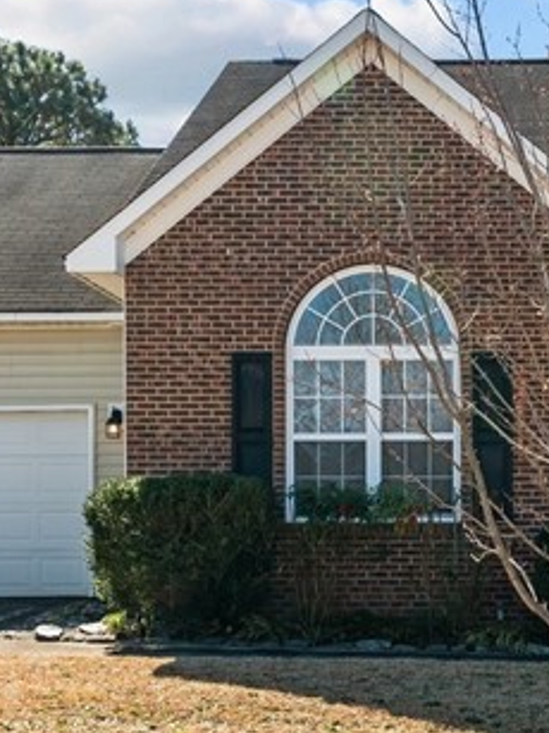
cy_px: 488
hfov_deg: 20.9
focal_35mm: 68
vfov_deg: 28.4
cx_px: 541
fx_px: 1439
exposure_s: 1/800
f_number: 7.1
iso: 320
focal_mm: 20
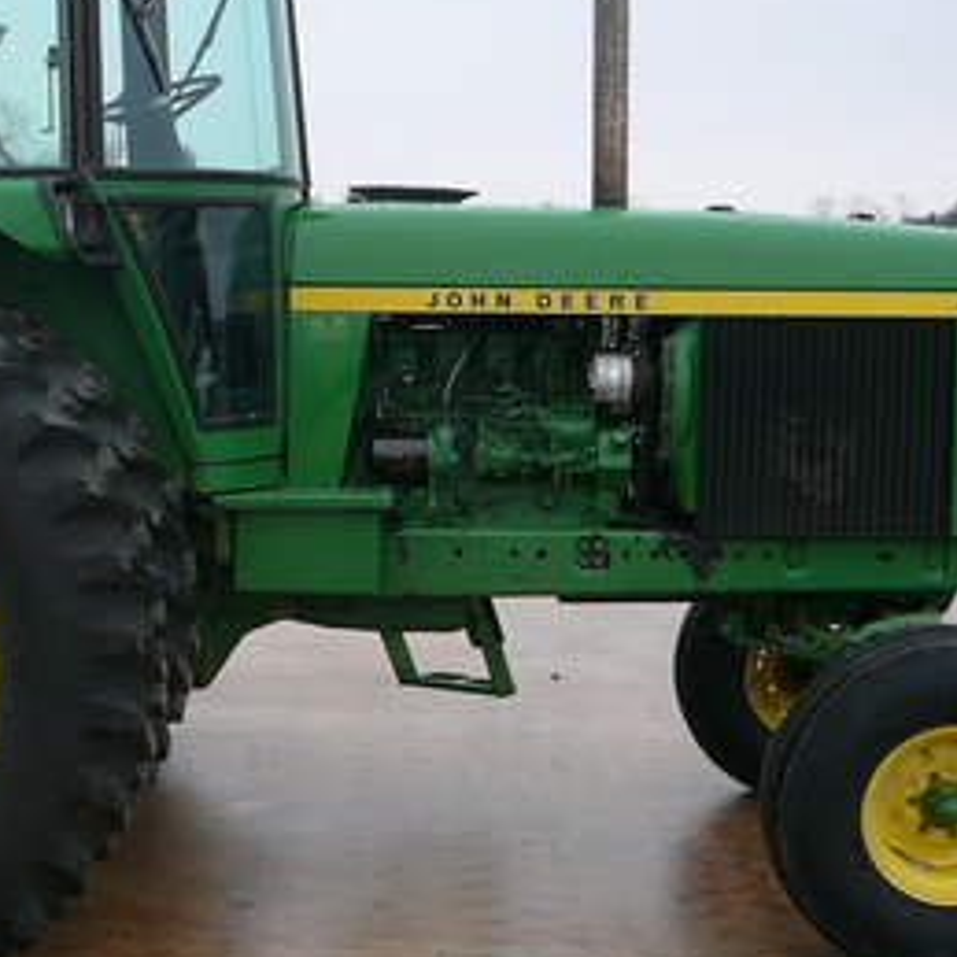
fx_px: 2033
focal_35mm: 65
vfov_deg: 26.5
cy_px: 491
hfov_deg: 26.2
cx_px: 255
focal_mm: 5.2
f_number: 2.8
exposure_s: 1/320
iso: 80
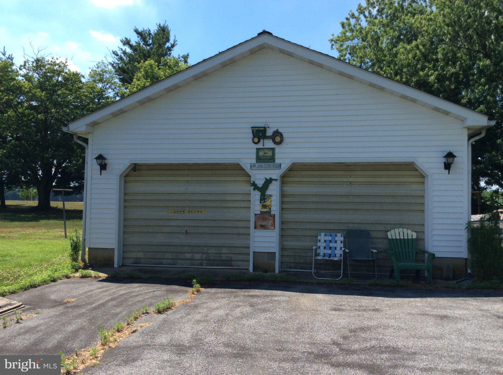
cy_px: 188
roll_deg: +2.0
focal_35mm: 32
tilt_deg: +2.2
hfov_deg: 56.9
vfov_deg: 44.0
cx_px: 252
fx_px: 464
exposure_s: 1/1144
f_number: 2.4
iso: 32
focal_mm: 3.3
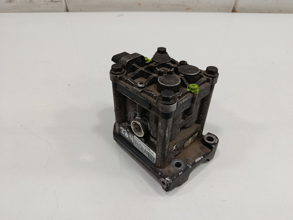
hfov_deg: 71.6
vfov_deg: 56.8
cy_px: 110
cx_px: 146
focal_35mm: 24
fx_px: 203
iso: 1009
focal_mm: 5.24
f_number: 1.7
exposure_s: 1/100
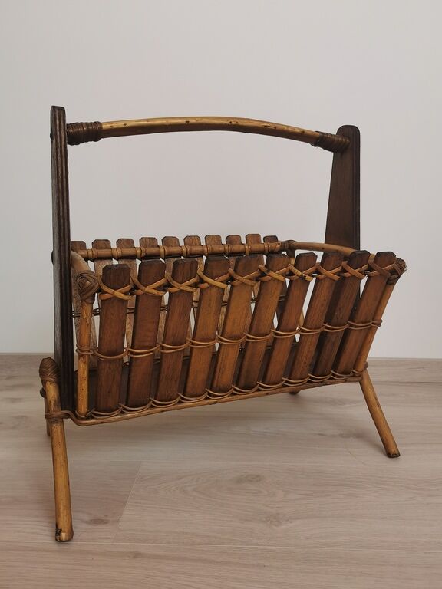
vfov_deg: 58.4
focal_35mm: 31
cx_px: 221
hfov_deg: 45.4
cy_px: 294
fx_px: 528
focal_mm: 5.58
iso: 80
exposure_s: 1/100
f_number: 1.8
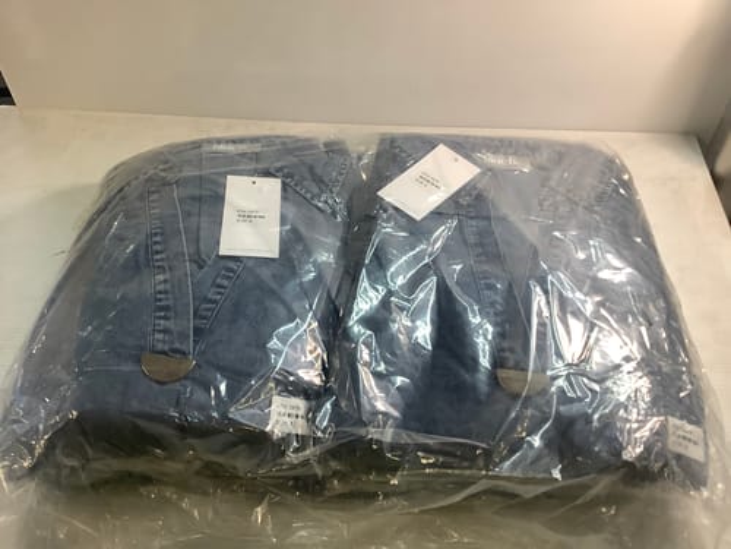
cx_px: 366
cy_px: 274
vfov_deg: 45.4
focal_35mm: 31
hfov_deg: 58.4
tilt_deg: -47.4
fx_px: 655
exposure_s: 1/50
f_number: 2.4
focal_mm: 3.3
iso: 125
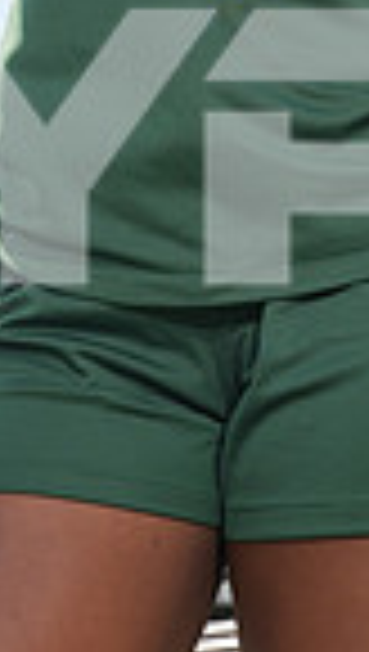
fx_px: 3829
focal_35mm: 221
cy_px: -166
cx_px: 162
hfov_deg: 5.5
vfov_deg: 9.6
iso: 125
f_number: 9
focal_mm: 68
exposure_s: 1/200
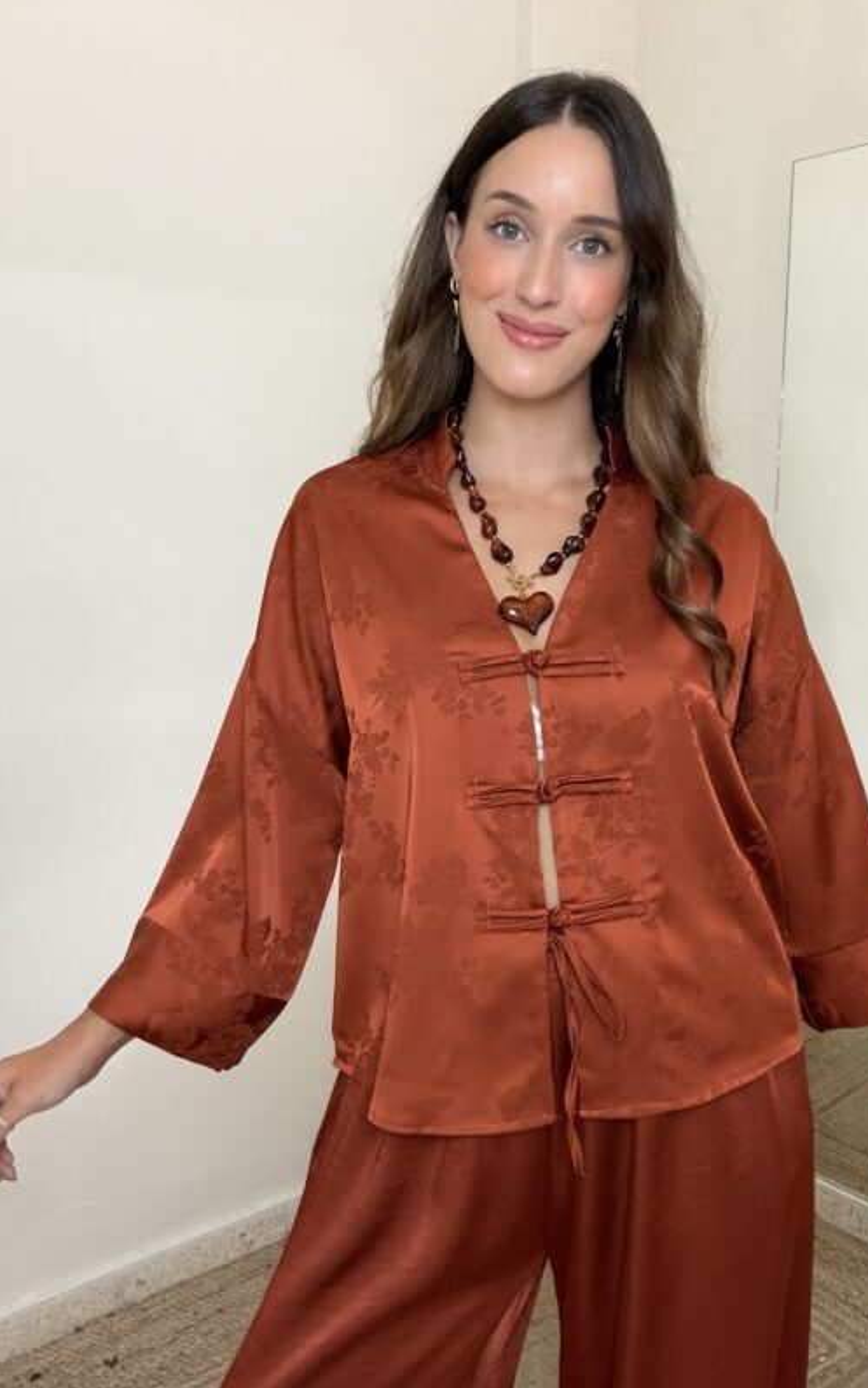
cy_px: 691
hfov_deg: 39.3
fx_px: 1211
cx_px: 522
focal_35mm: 32
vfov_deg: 59.6
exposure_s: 1/60
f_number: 1.9
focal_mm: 2.71
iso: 125
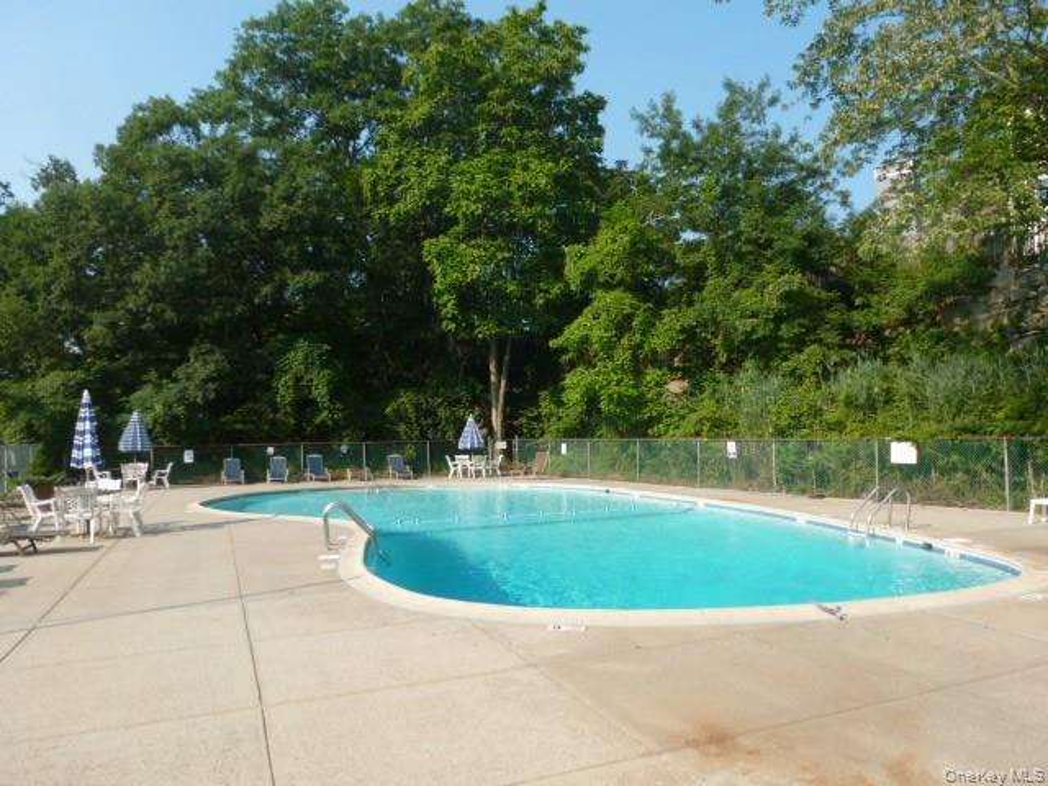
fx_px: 727
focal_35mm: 24
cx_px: 524
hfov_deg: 71.6
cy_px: 393
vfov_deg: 56.8
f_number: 3.3
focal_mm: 4.3
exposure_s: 1/640
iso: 100
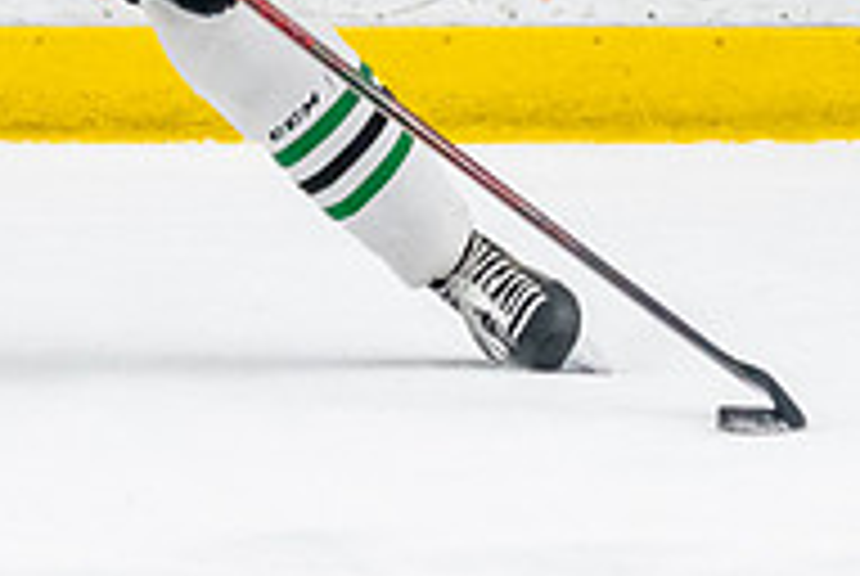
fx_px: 18207
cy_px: -147
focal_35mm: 761
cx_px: 197
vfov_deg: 1.8
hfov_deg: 2.7
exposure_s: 1/800
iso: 4000
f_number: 2.8
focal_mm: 100
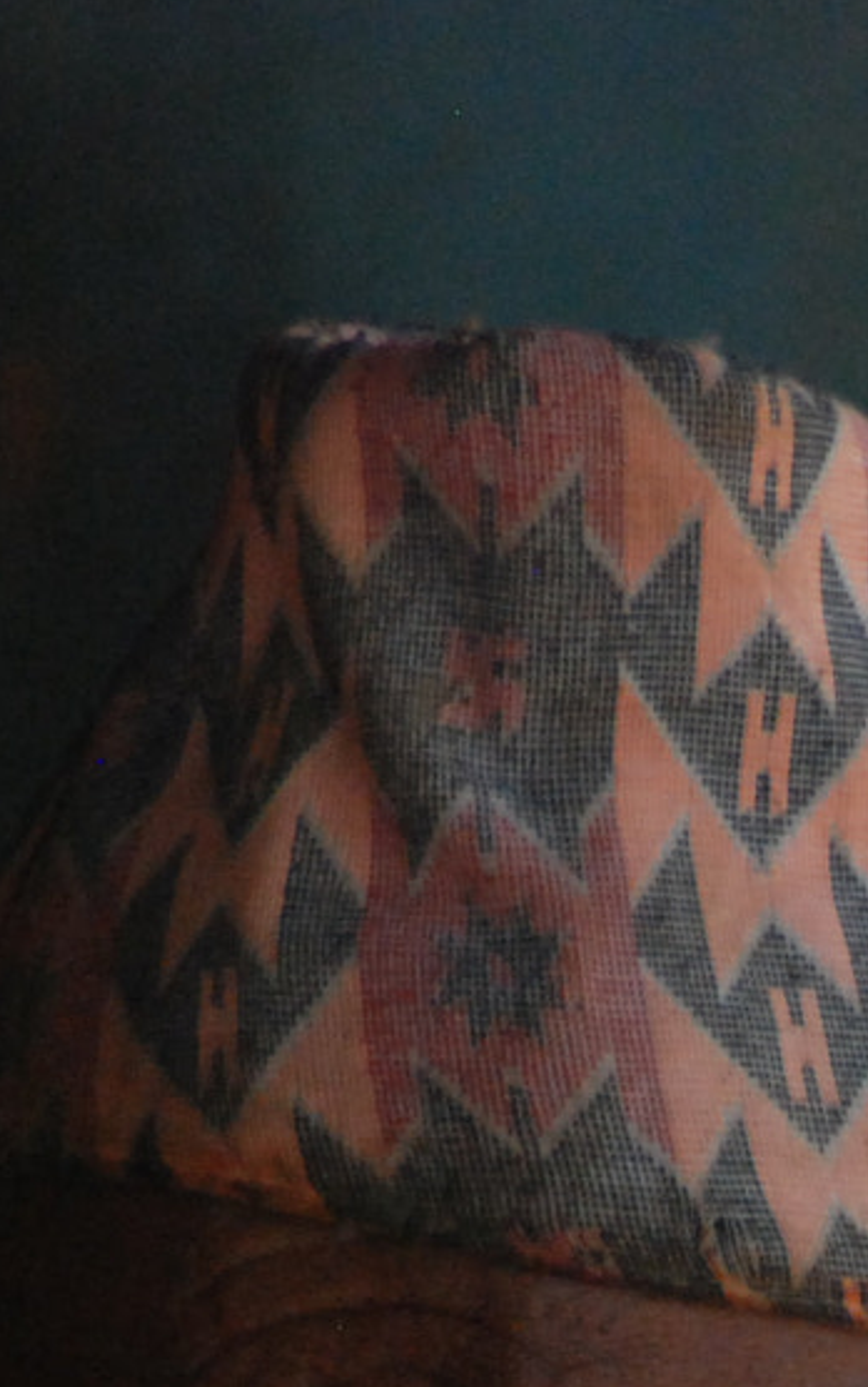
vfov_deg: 1.9
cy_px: 1590
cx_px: 1147
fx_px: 42612
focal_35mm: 1127
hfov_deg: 1.2
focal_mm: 200
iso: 1000
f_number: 5.6
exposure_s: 1/800
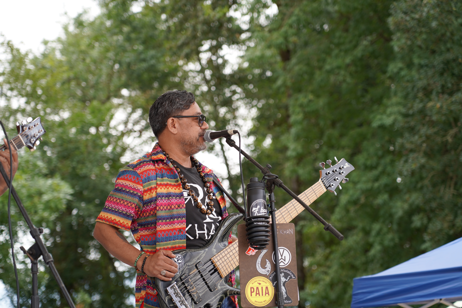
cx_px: 231
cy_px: 154
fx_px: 1347
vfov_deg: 13.0
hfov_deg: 19.5
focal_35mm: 105
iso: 100
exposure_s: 1/160
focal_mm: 105
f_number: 4
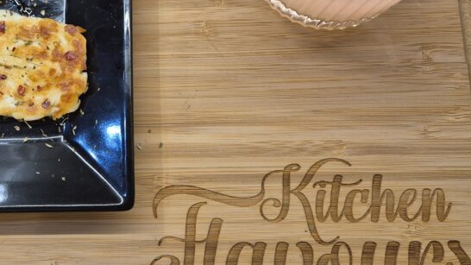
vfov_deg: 25.2
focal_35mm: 47
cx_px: 131
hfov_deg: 42.7
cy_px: 77
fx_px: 587
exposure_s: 1/100
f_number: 1.8
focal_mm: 5.4
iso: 125
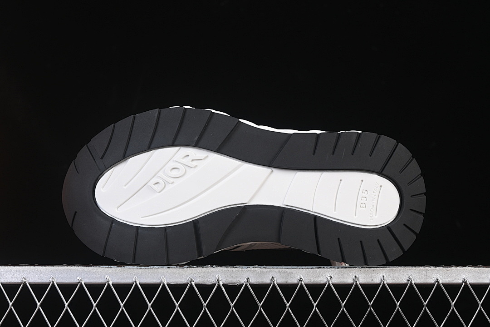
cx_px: 245
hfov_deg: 27.0
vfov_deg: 18.2
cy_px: 164
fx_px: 1021
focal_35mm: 75
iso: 160
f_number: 7.1
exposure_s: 1/60
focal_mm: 50
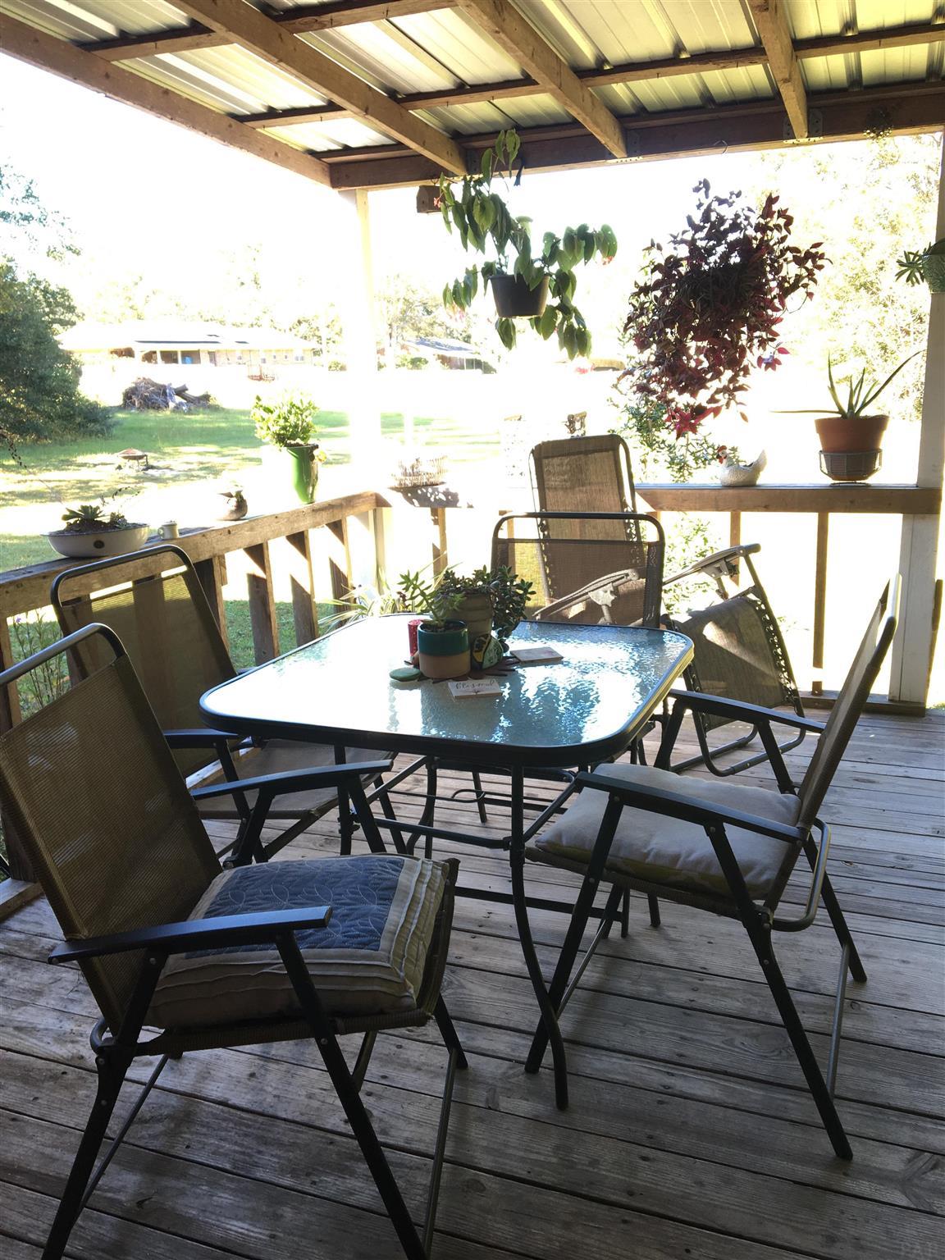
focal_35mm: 29
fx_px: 1056
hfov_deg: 48.2
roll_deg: +2.7
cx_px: 472
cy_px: 630
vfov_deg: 61.7
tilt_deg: -13.2
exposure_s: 1/40
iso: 25
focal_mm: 4.15
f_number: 2.2
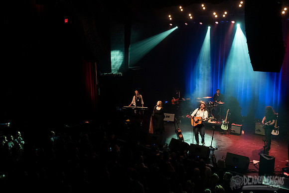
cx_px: 144
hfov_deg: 55.4
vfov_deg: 38.6
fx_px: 275
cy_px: 90
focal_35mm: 34
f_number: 3.2
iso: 2500
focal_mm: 29
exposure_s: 1/125
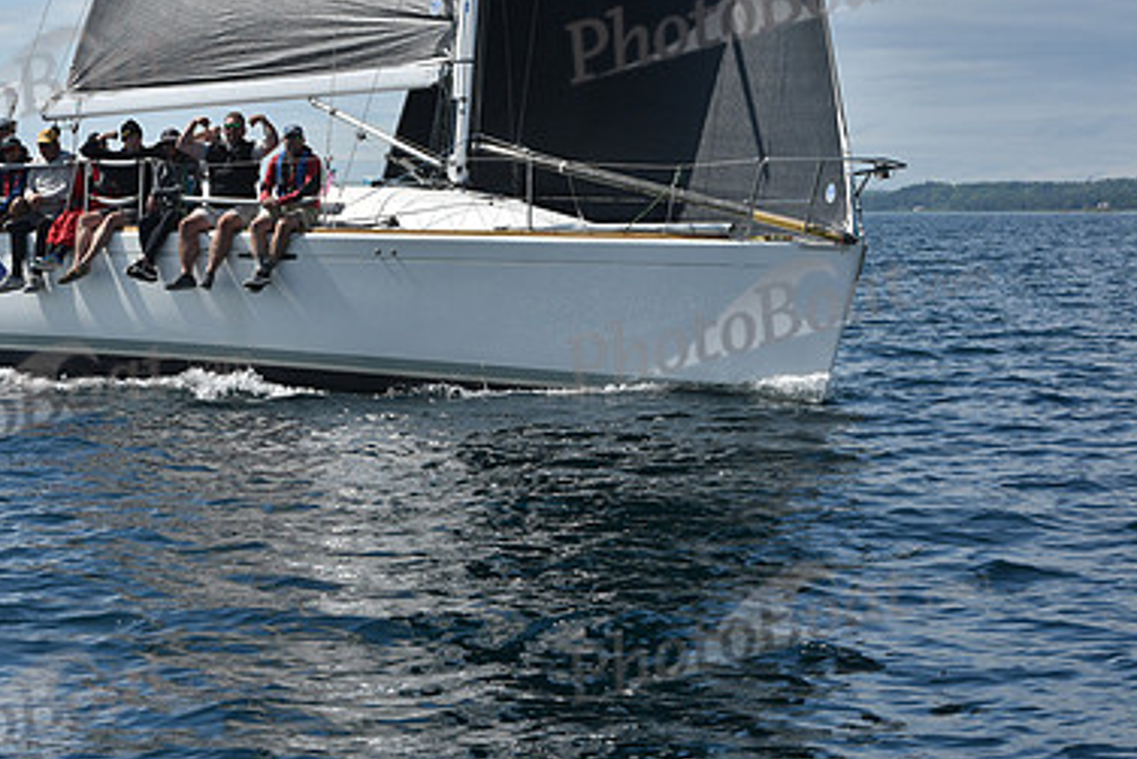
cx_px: 411
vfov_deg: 12.7
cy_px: 204
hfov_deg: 18.9
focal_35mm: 108
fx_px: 3412
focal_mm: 70
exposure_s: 1/800
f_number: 11
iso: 250
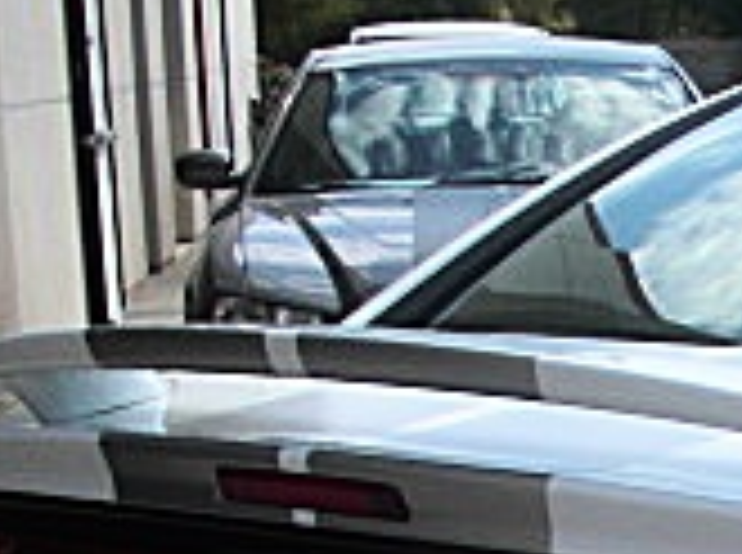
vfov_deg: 10.1
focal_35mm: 140
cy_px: 892
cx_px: 1102
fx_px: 2994
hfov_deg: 13.3
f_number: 2.8
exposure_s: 1/800
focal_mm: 6.3
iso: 50
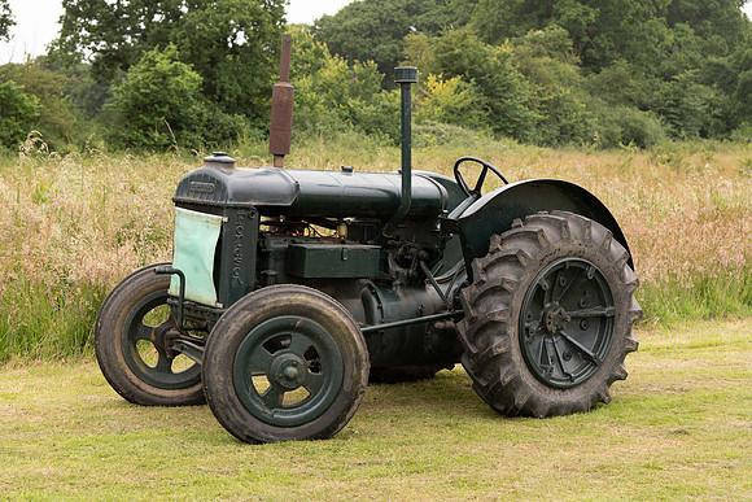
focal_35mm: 75
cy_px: 251
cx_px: 376
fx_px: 1567
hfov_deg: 27.0
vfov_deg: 18.2
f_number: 6.3
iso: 200
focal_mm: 75
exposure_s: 1/125
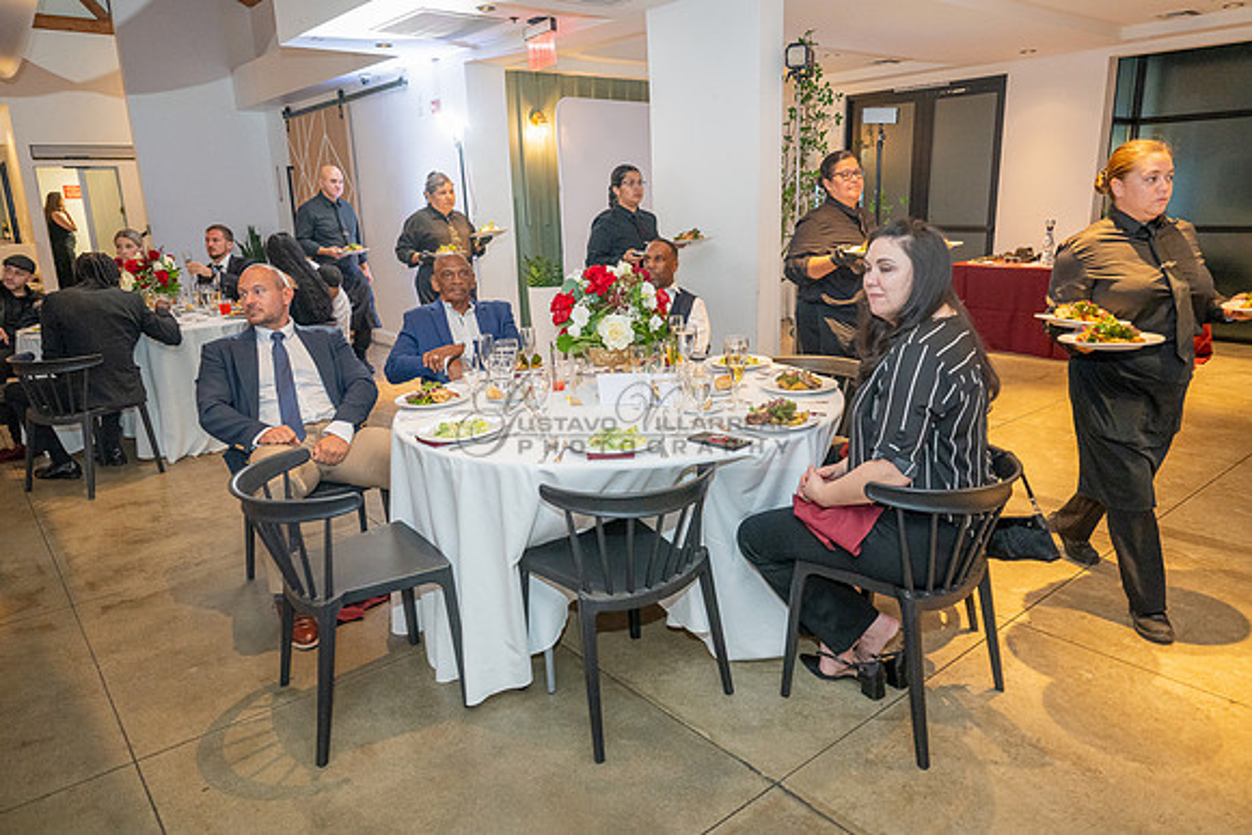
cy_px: 418
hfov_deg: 73.7
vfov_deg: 53.2
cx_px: 626
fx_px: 835
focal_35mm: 24
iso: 2000
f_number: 2.8
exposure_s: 1/200
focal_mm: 24
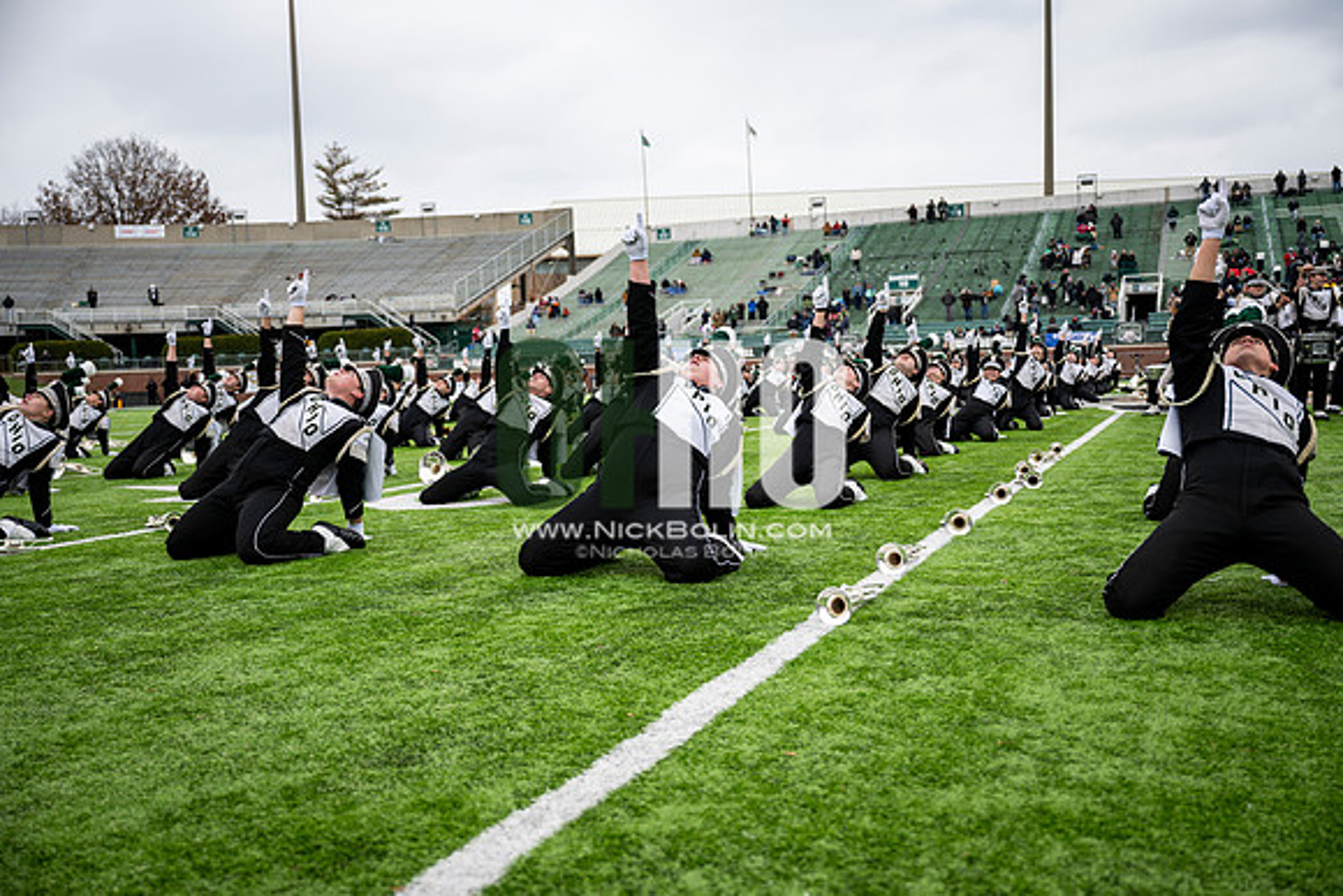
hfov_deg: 56.5
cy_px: 448
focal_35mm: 34
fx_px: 1250
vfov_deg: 39.4
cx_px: 672
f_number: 2.8
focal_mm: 33.5
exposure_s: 1/500
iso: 100
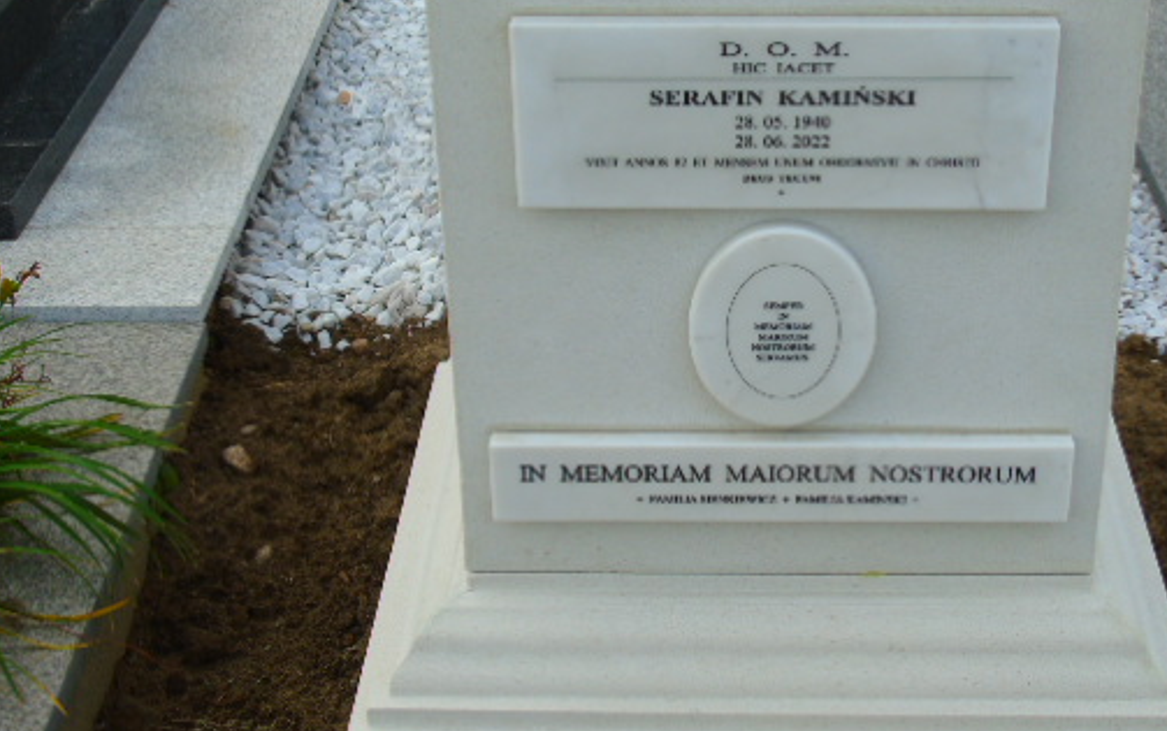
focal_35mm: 62
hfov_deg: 32.8
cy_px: 318
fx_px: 1973
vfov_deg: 21.0
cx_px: 719
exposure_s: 1/160
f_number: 4.1
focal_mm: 8.2
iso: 80
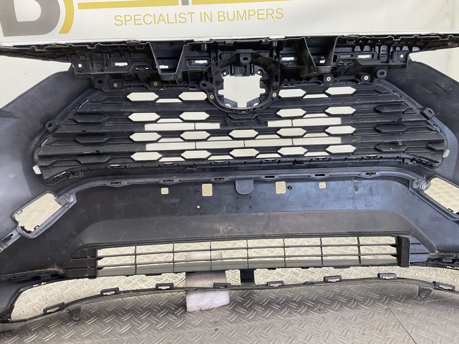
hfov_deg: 61.7
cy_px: 172
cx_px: 230
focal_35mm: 29
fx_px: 385
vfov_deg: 48.2
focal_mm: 3
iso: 40
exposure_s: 1/120
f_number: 1.8
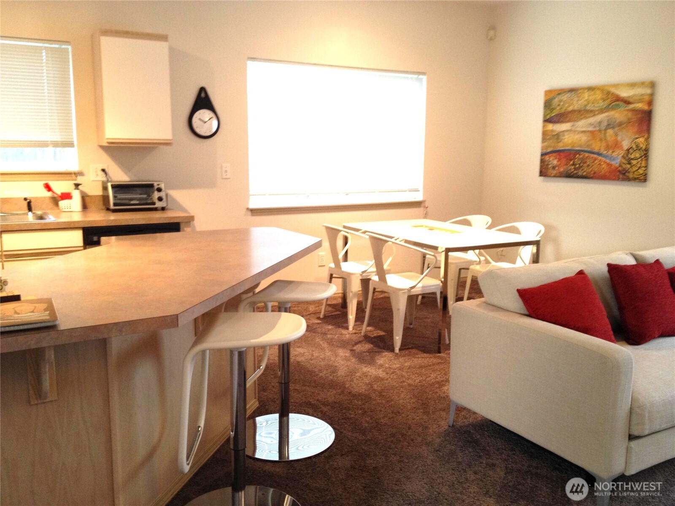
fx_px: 682
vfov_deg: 40.7
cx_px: 338
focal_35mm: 35
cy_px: 253
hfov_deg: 52.6
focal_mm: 4.28
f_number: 2.4
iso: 125
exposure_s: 1/20
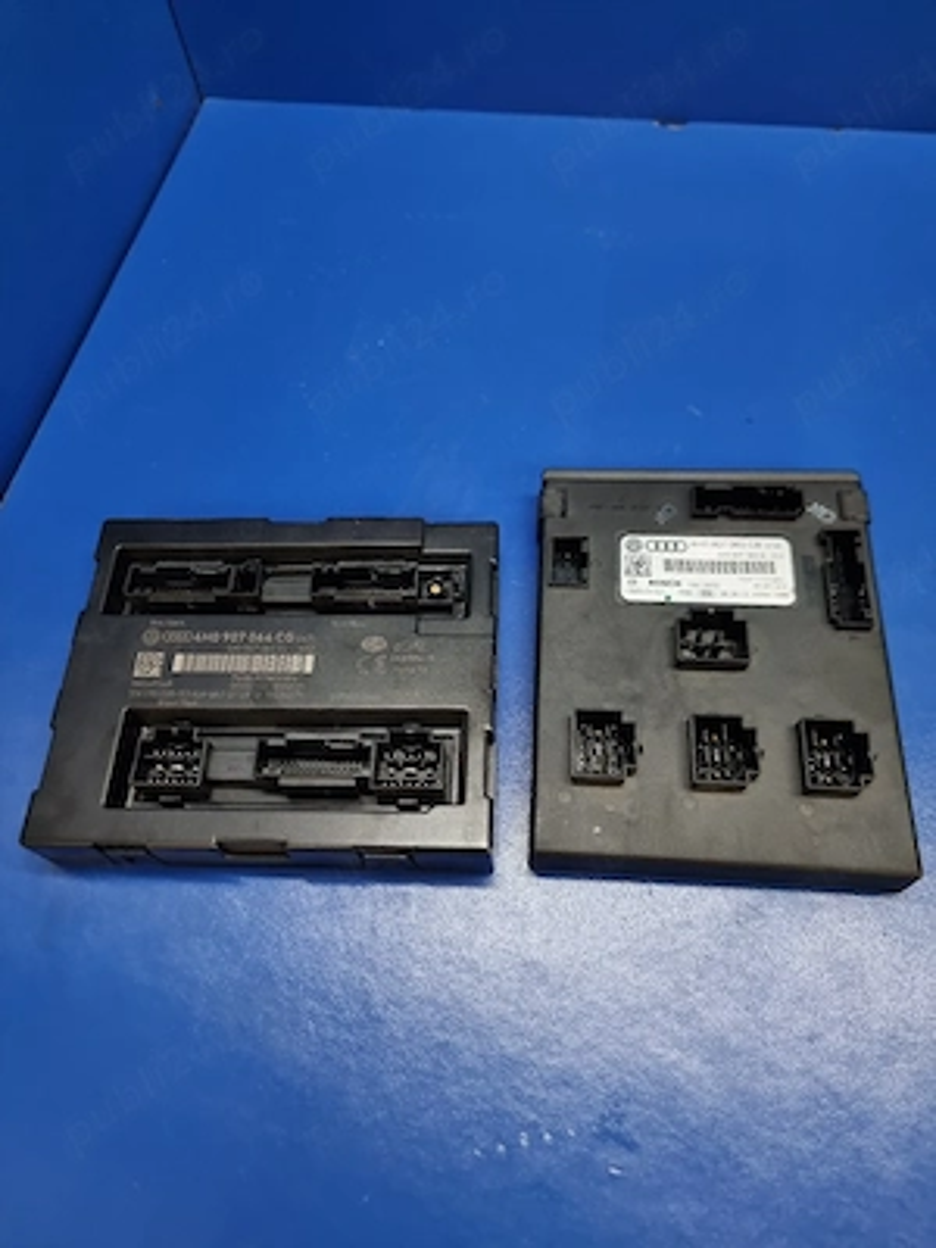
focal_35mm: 24
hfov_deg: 56.8
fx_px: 865
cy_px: 624
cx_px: 468
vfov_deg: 71.6
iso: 250
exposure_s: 1/50
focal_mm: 6.7
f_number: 1.8
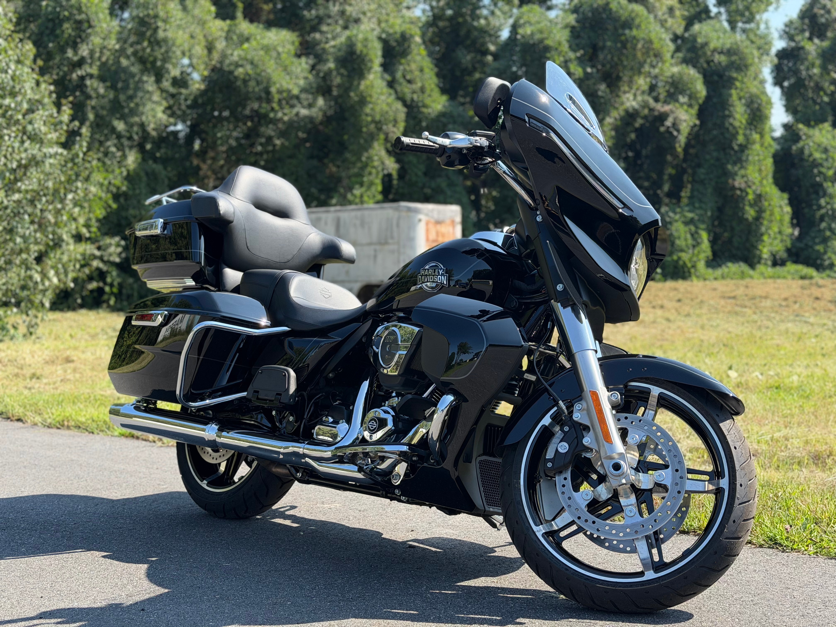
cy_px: 314
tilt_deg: -5.5
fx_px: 1159
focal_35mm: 48
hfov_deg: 39.7
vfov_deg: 30.3
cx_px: 418
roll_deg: +1.3
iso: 80
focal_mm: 6.76
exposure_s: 1/1353
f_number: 1.78
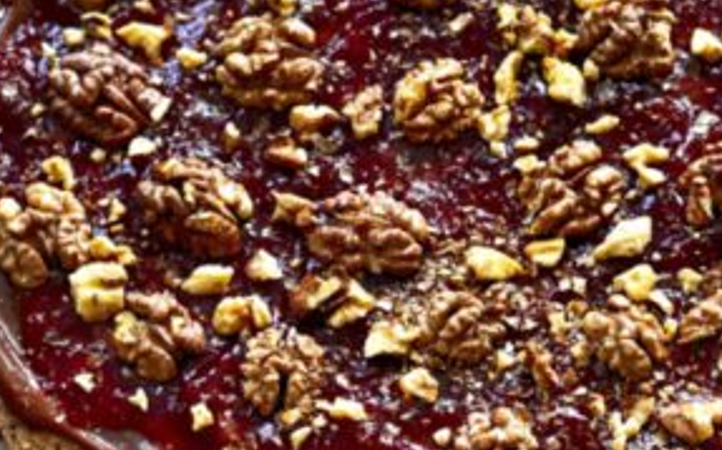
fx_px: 3087
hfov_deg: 13.3
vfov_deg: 8.3
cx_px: 423
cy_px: 108
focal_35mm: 157
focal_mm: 50
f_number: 3.5
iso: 400
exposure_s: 1/80
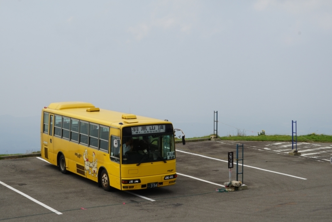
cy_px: 111
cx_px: 166
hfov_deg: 28.1
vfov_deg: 18.9
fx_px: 664
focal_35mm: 72
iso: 100
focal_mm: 48
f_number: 13
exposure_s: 1/90
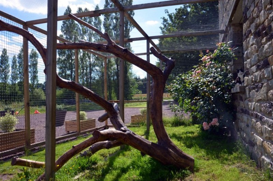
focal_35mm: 27
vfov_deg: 47.7
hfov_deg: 67.5
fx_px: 204
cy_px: 90
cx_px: 136
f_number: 3.5
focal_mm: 18
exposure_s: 1/640
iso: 100
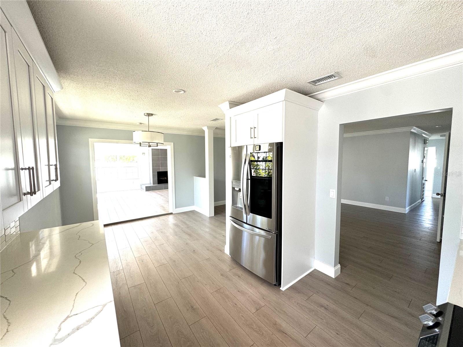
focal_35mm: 14
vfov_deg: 85.7
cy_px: 174
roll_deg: +0.3
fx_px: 187
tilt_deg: -4.5
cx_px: 232
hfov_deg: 102.1
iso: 100
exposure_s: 1/99
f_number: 2.2
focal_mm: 2.22
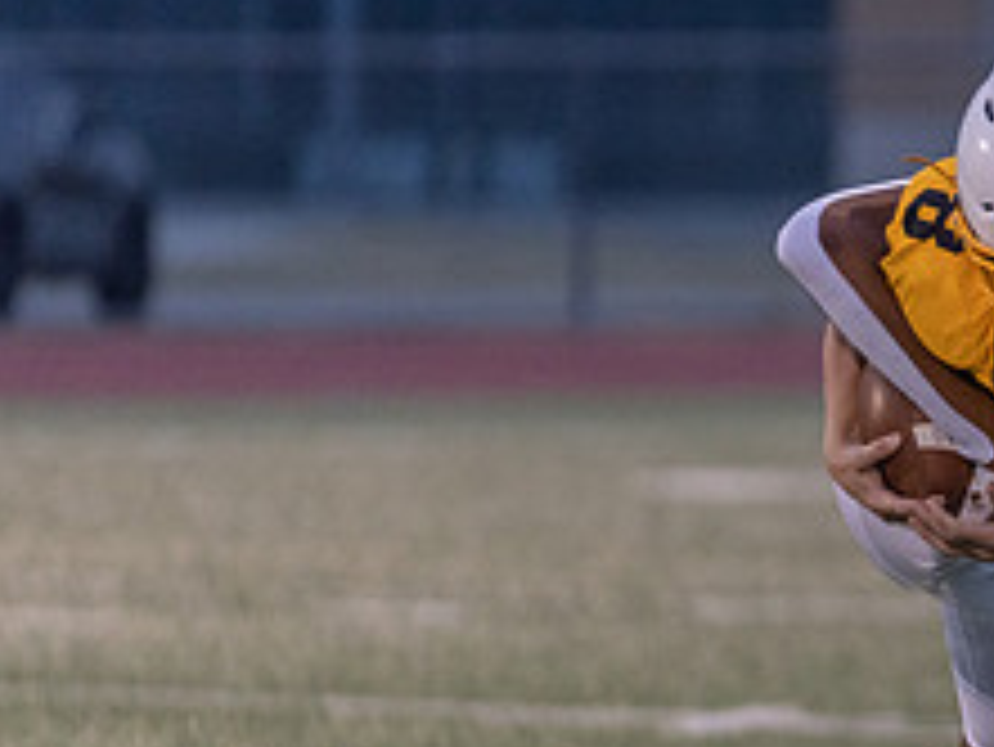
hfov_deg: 2.9
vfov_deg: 2.2
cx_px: 1520
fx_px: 19364
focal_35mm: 674
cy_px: 417
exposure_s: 1/1250
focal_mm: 200
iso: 2000
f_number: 2.8
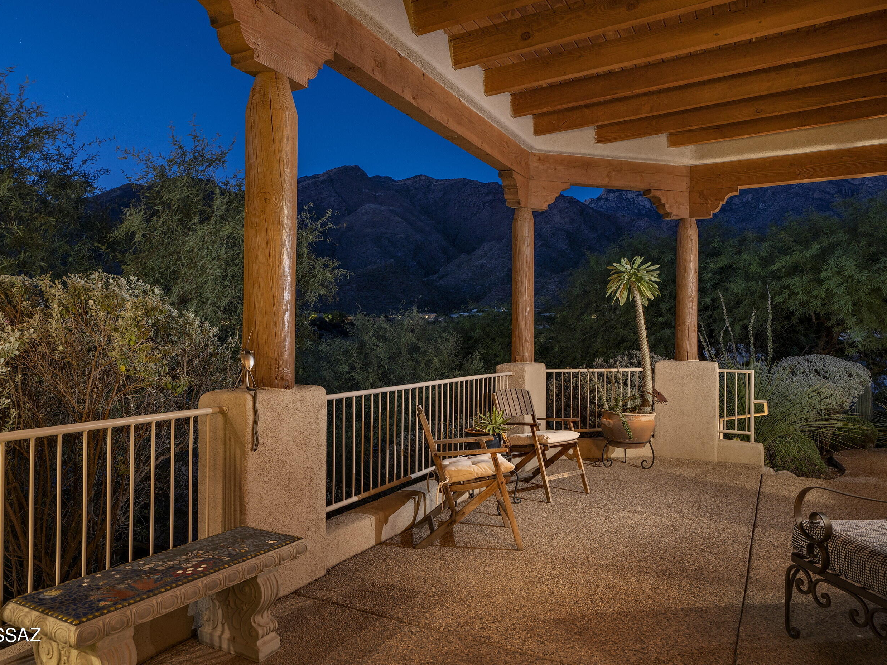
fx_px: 641
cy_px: 331
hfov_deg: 69.3
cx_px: 406
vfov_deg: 54.9
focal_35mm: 25
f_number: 7.1
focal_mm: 23
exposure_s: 20
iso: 100
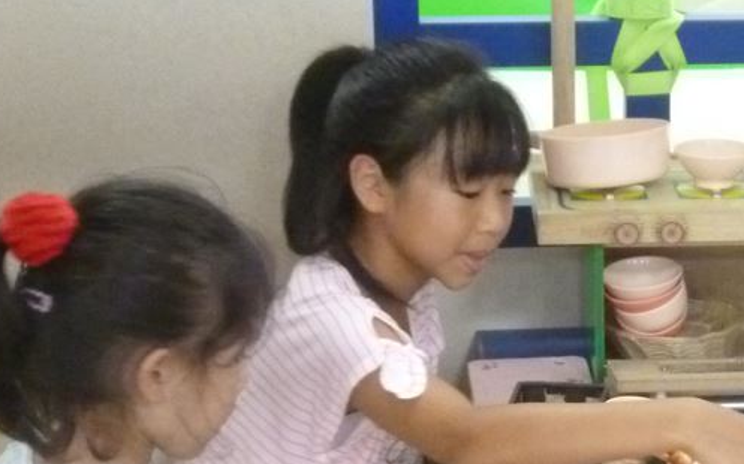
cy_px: 488
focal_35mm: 112
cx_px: 769
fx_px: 2270
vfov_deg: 11.5
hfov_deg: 18.1
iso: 800
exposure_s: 1/40
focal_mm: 7.2
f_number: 3.6
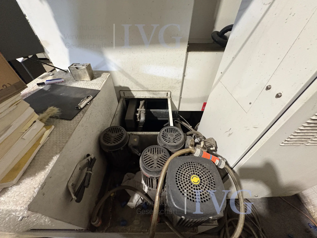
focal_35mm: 14
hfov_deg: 102.1
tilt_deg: -44.7
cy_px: 119
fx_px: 128
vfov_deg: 85.7
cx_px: 158
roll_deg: +0.4
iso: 640
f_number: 2.2
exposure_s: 1/50
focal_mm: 2.22
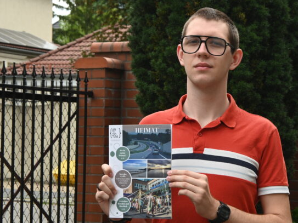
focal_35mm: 102
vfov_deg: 14.5
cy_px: 112
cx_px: 189
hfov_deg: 19.2
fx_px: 878
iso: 200
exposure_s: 1/60
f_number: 9
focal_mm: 50
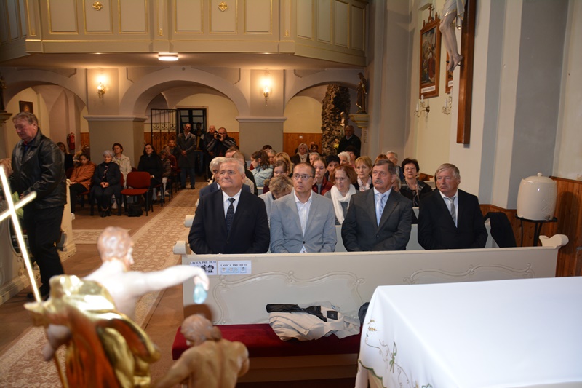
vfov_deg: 25.7
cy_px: 194
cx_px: 291
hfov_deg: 37.9
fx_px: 849
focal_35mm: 52
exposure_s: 1/60
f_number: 4.5
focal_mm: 35
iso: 640
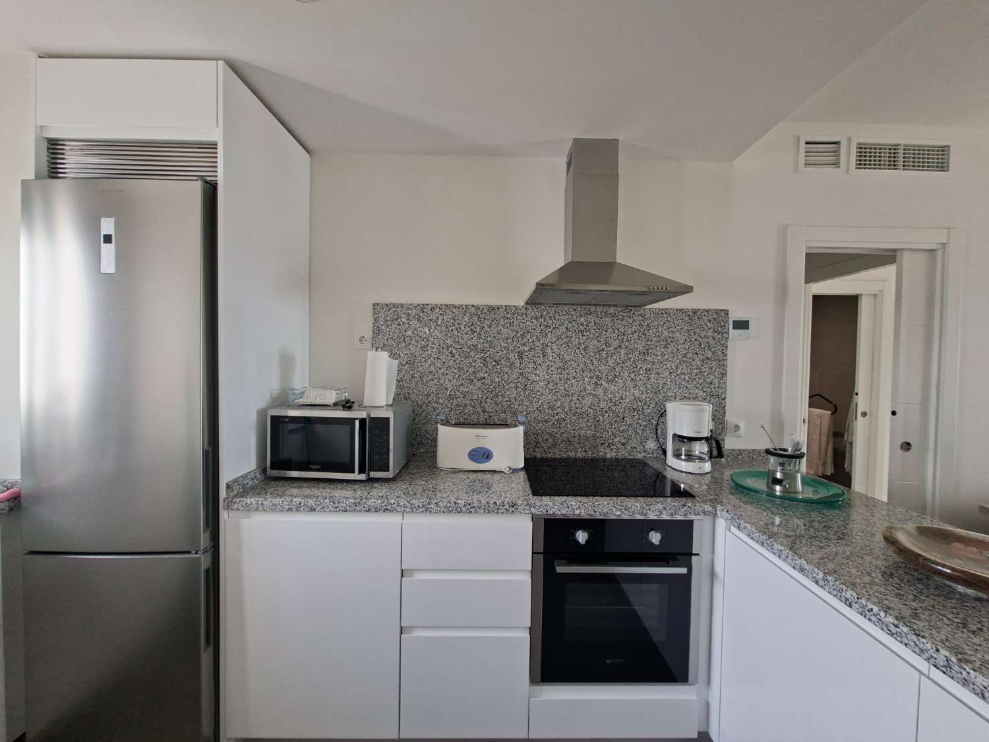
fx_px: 371
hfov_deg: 106.2
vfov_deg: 89.9
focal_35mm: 13
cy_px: 371
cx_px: 494
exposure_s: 1/40
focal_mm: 1.74
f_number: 2.2
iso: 80
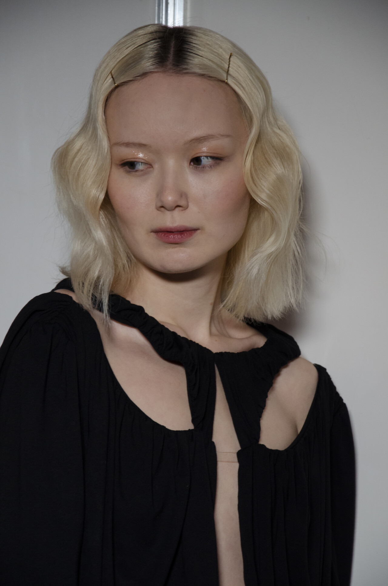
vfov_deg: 13.1
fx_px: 2558
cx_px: 194
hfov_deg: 8.7
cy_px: 293
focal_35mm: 158
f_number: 5.6
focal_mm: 105
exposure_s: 1/100
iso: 1250
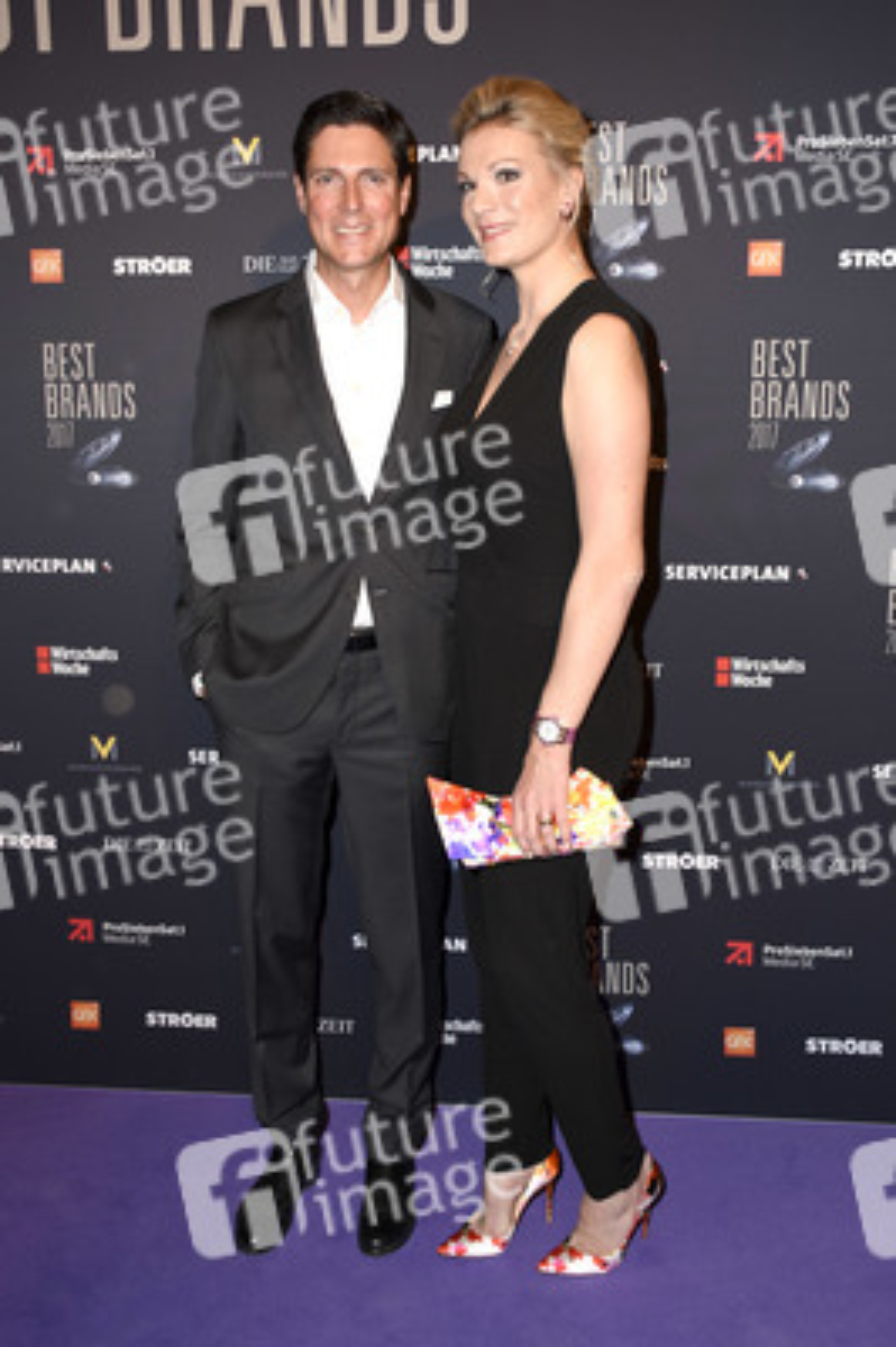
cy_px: 674
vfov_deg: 55.1
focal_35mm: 34
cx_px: 448
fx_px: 1290
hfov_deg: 38.3
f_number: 4.5
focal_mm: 23
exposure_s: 1/160
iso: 640
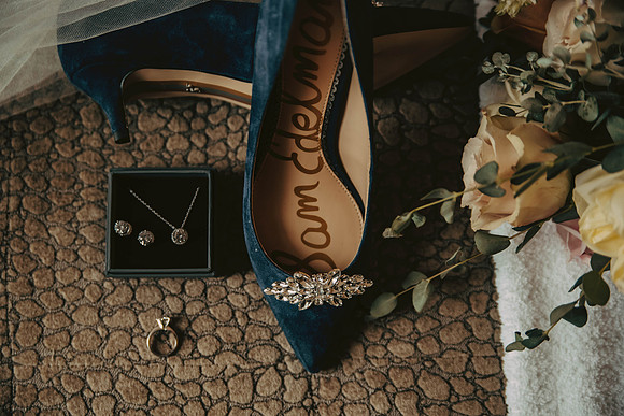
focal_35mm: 50
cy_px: 208
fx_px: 867
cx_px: 312
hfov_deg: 39.6
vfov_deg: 27.0
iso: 800
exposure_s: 1/100
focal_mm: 50
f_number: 2.8
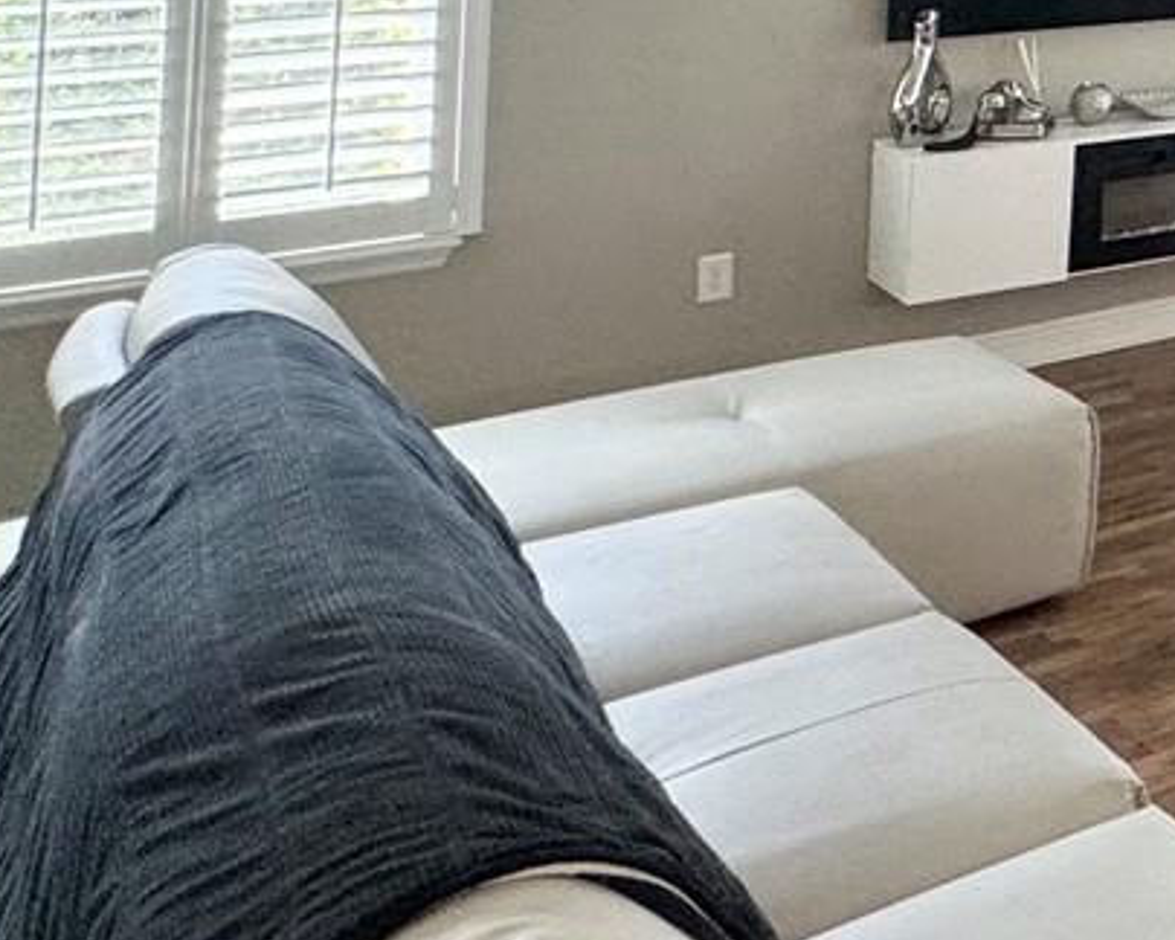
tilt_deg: +3.3
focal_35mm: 54
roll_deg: +0.0
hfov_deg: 23.1
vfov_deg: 24.2
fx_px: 1878
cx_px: 2002
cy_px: -313
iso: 160
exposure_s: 1/120
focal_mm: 2.22
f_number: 2.2
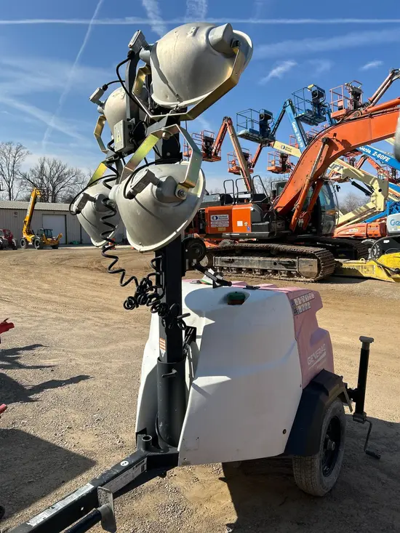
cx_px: 200
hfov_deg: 53.1
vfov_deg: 67.3
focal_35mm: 26
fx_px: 400
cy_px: 266
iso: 50
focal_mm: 5.7
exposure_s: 1/4274
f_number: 1.5
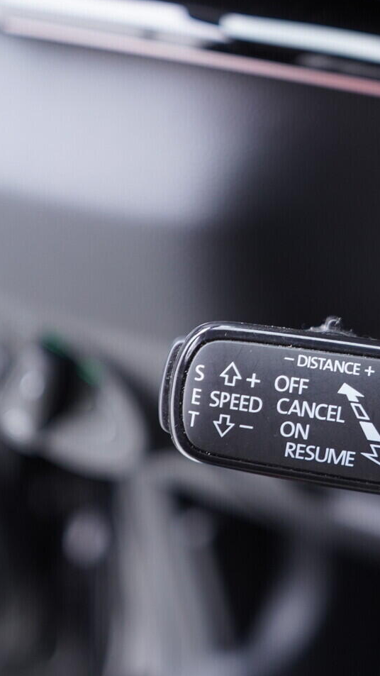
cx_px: 326
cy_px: 337
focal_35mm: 57
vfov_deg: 36.6
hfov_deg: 20.7
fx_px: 1021
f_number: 2.8
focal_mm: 24
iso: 500
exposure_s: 1/40
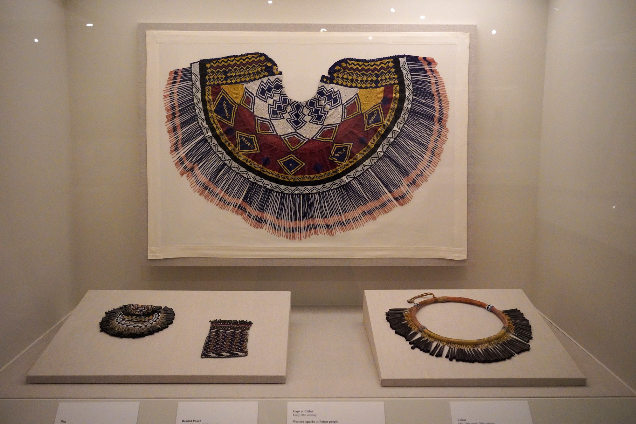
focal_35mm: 36
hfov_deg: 53.1
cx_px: 318
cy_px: 212
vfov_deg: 36.9
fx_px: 636
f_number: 5
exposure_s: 1/100
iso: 12800
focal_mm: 36
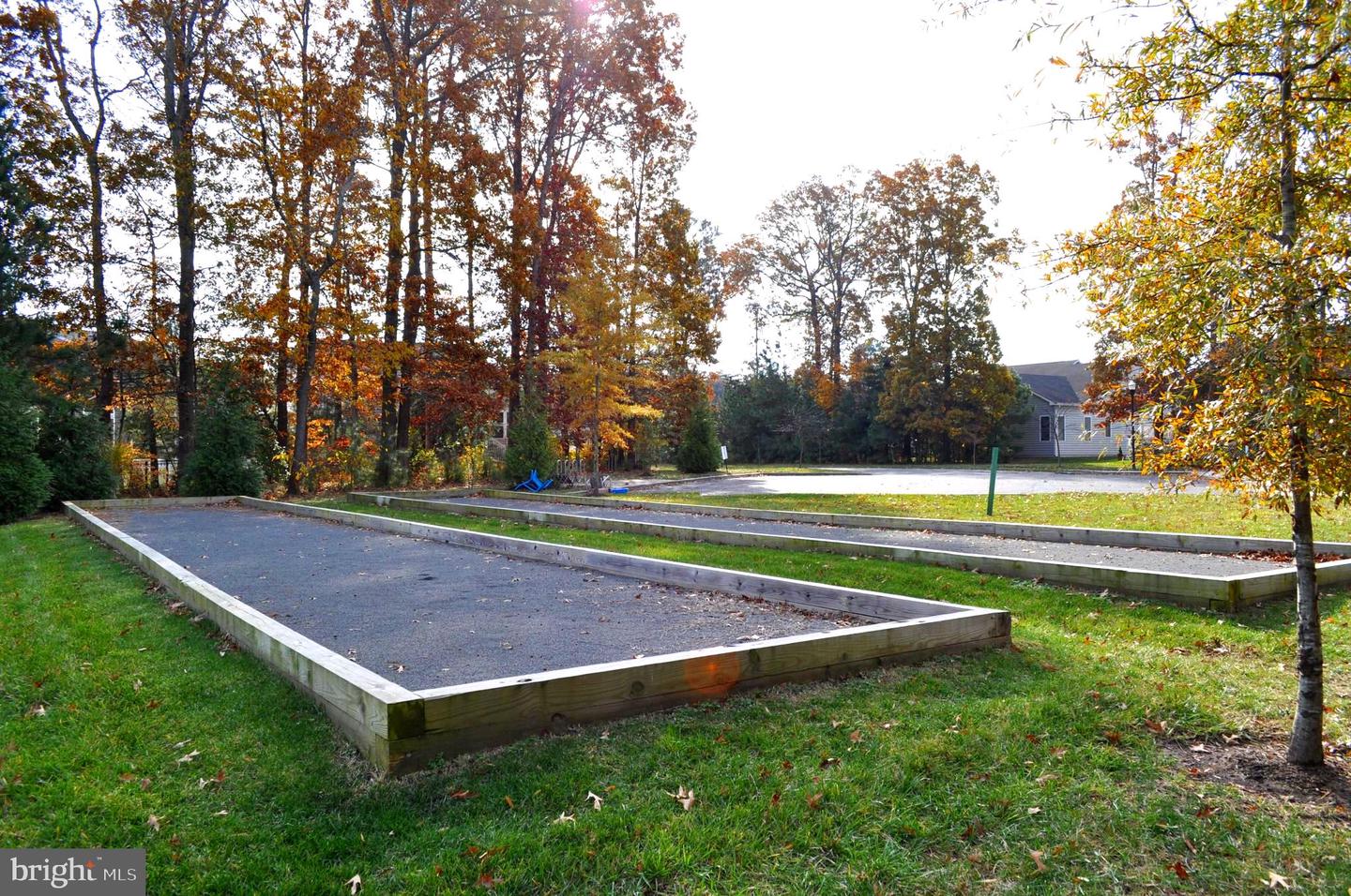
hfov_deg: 67.5
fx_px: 1012
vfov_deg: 47.8
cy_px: 448
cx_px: 676
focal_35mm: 27
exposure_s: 1/250
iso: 200
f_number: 8
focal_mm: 18
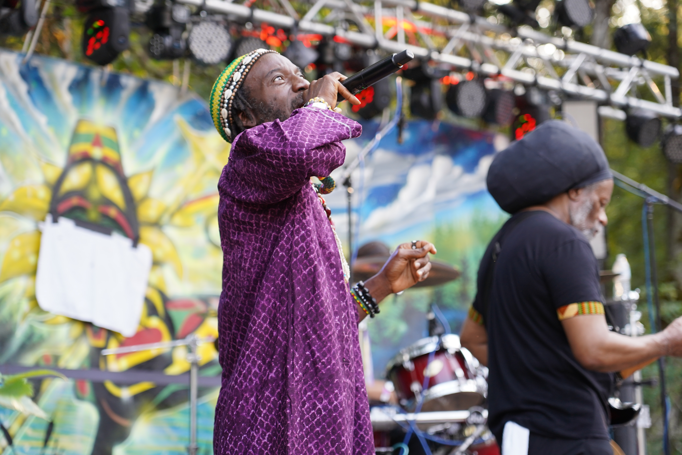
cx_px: 341
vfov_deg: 13.0
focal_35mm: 105
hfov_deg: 19.5
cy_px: 228
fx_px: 1989
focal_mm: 105
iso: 640
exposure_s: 1/160
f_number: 4
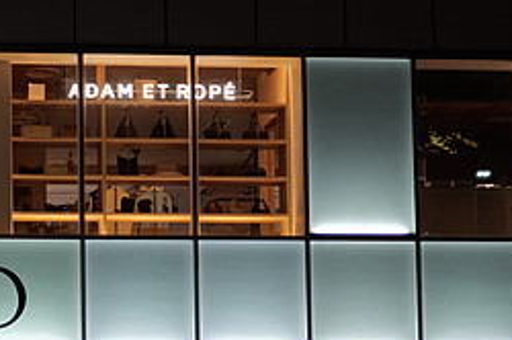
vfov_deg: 10.8
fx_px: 1775
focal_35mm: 125
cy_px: 346
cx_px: -2
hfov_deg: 16.1
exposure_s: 1/125
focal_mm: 40
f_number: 2
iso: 640
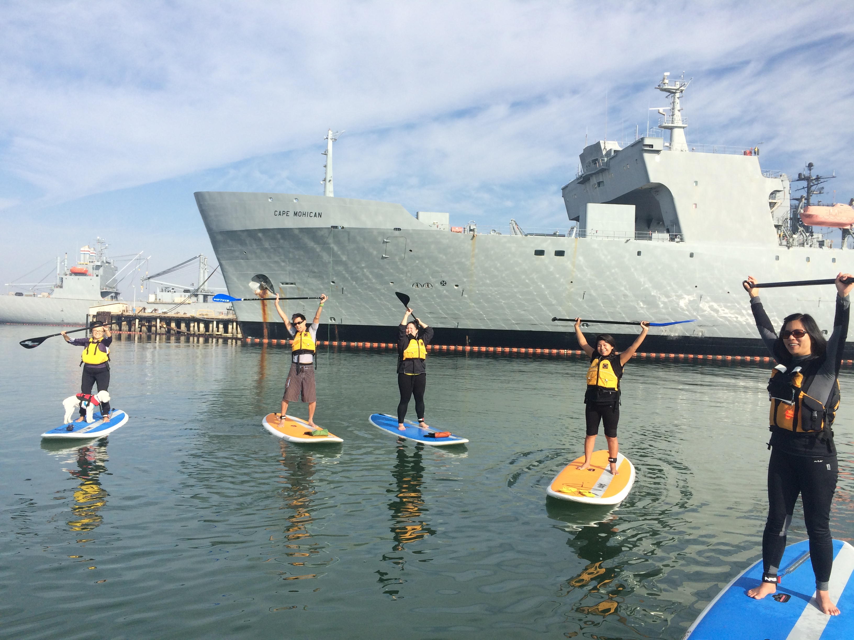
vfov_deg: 48.2
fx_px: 715
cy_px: 320
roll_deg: -1.2
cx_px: 427
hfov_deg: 61.7
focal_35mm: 29
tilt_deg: -1.7
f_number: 2.2
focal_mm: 4.15
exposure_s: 1/2415
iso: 32
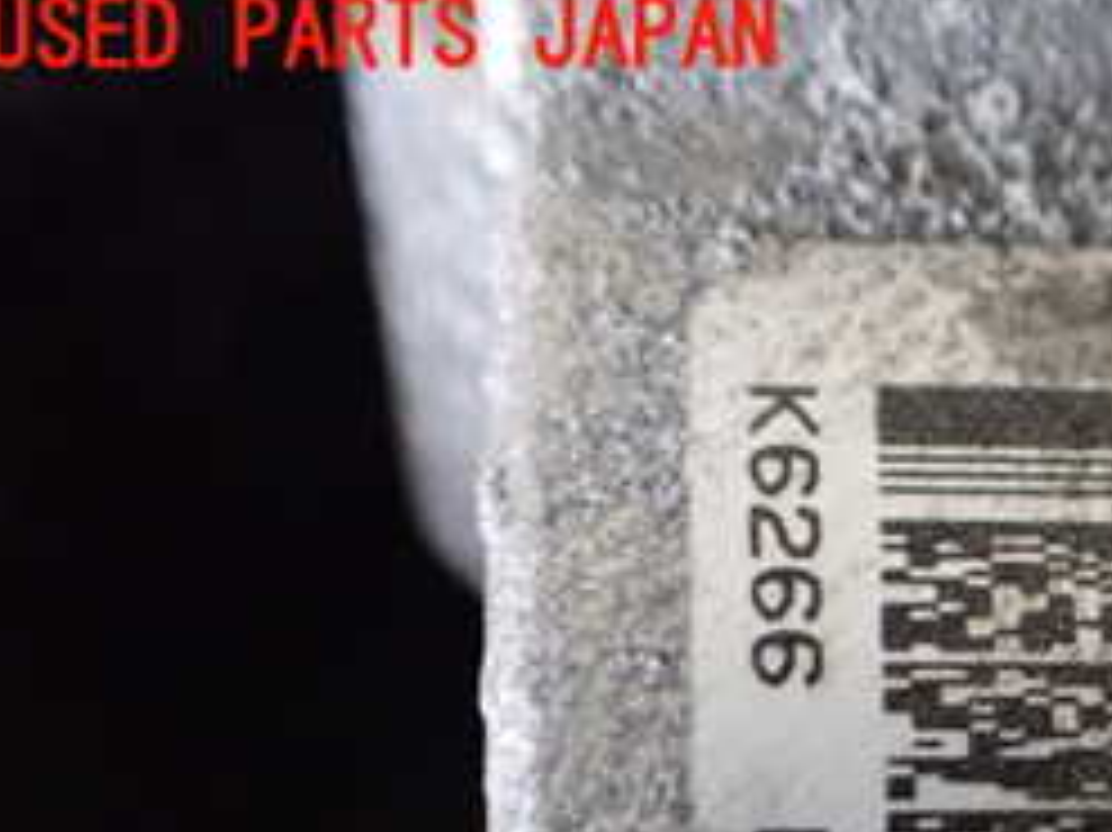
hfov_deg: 24.4
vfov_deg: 19.0
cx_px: 1310
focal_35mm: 73
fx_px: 2344
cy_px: 994
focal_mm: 5.4
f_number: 2.3
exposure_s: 1/30
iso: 800
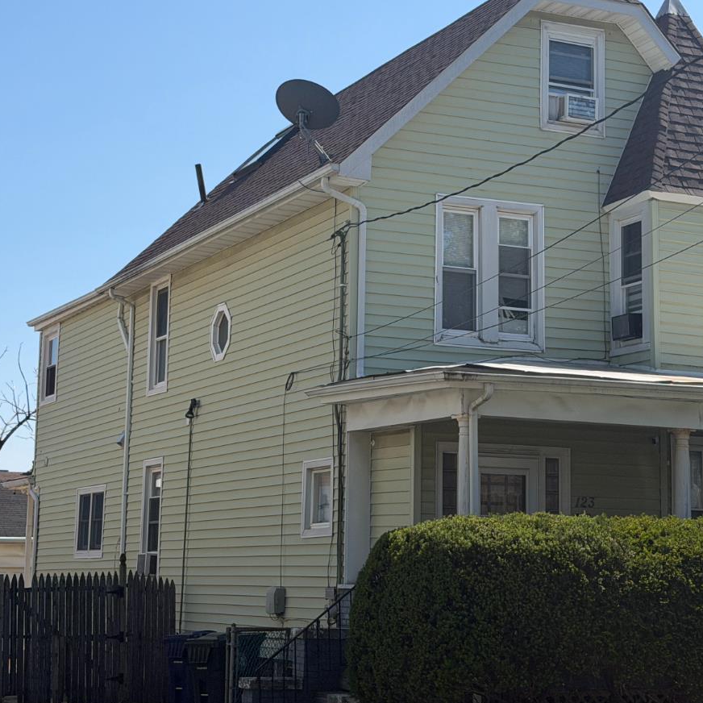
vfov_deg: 23.7
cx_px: 373
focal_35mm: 73
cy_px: 311
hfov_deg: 23.7
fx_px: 1677
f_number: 1.78
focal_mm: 6.76
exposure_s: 1/6024
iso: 80
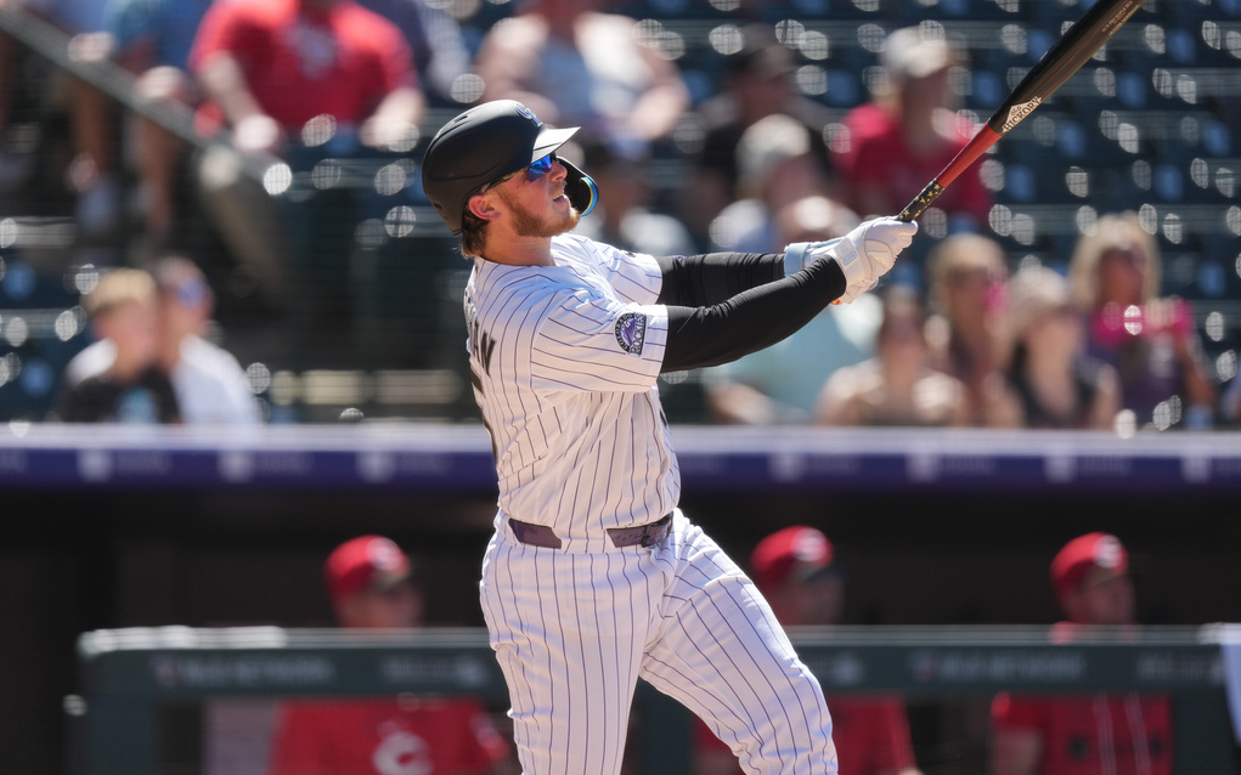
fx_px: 20731
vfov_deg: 2.1
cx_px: 621
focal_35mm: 613
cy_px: 362
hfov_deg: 3.4
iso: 400
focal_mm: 600
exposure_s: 1/1600
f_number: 4
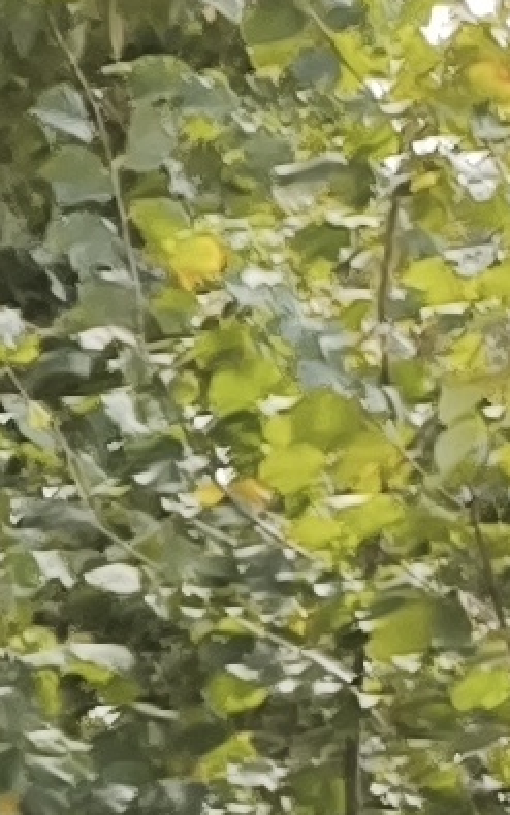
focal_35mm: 253
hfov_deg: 3.8
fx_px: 5624
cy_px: 2076
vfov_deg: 7.6
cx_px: -3114
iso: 50
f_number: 1.62
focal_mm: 6.45
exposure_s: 1/558
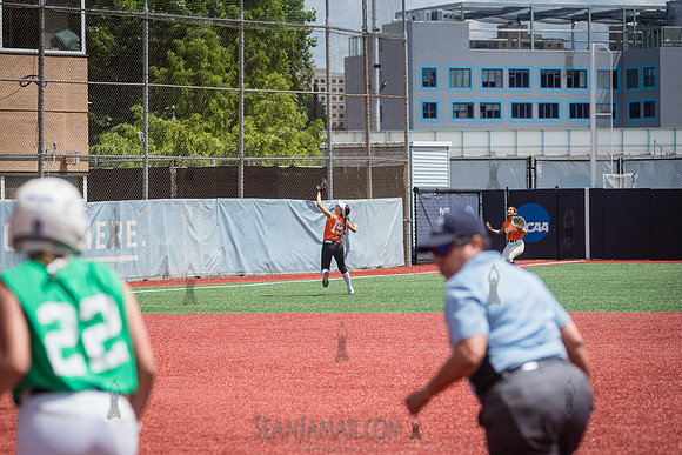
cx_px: 341
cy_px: 228
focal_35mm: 135
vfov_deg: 10.2
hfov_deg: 15.2
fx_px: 2558
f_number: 4.5
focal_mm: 135
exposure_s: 1/4000
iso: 400
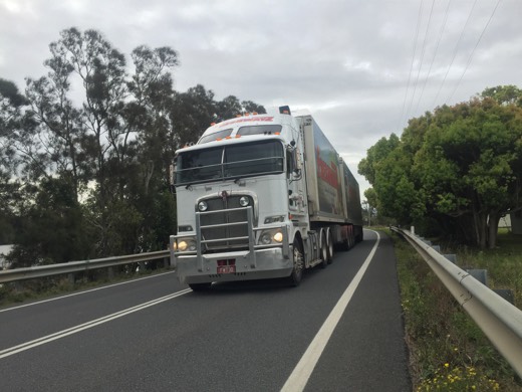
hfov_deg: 61.7
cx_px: 261
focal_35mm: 29
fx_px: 437
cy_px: 196
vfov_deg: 48.2
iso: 32
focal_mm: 4.15
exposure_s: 1/1412
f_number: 2.2
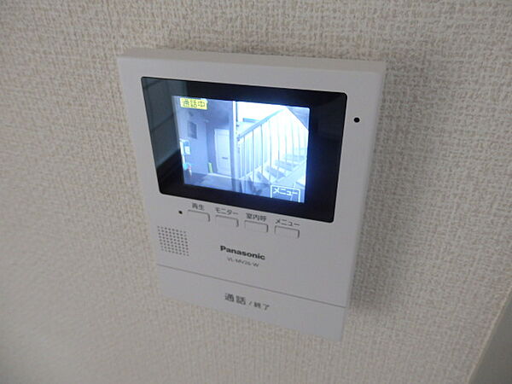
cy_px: 192
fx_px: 370
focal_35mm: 25
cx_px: 256
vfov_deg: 54.9
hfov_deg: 69.4
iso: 320
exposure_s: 1/30
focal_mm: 4.5
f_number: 3
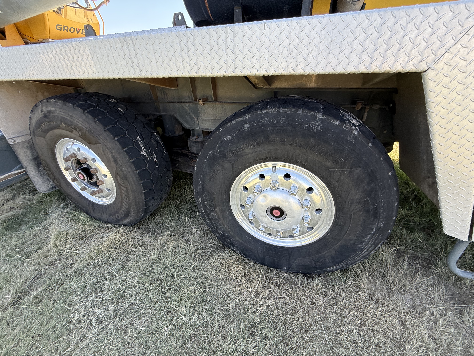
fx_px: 192
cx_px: 237
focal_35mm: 14
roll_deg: +0.9
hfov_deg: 102.1
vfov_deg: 85.7
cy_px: 178
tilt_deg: -31.1
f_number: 2.2
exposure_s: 1/274
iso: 64
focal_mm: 2.22
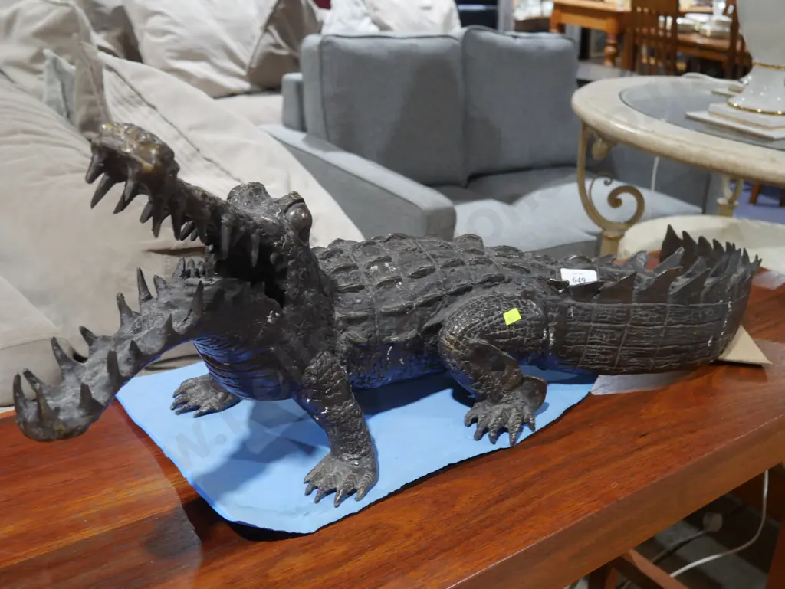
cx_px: 392
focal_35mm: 38
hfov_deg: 49.0
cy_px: 294
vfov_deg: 37.8
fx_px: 862
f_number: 4.1
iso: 800
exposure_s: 1/60
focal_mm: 19
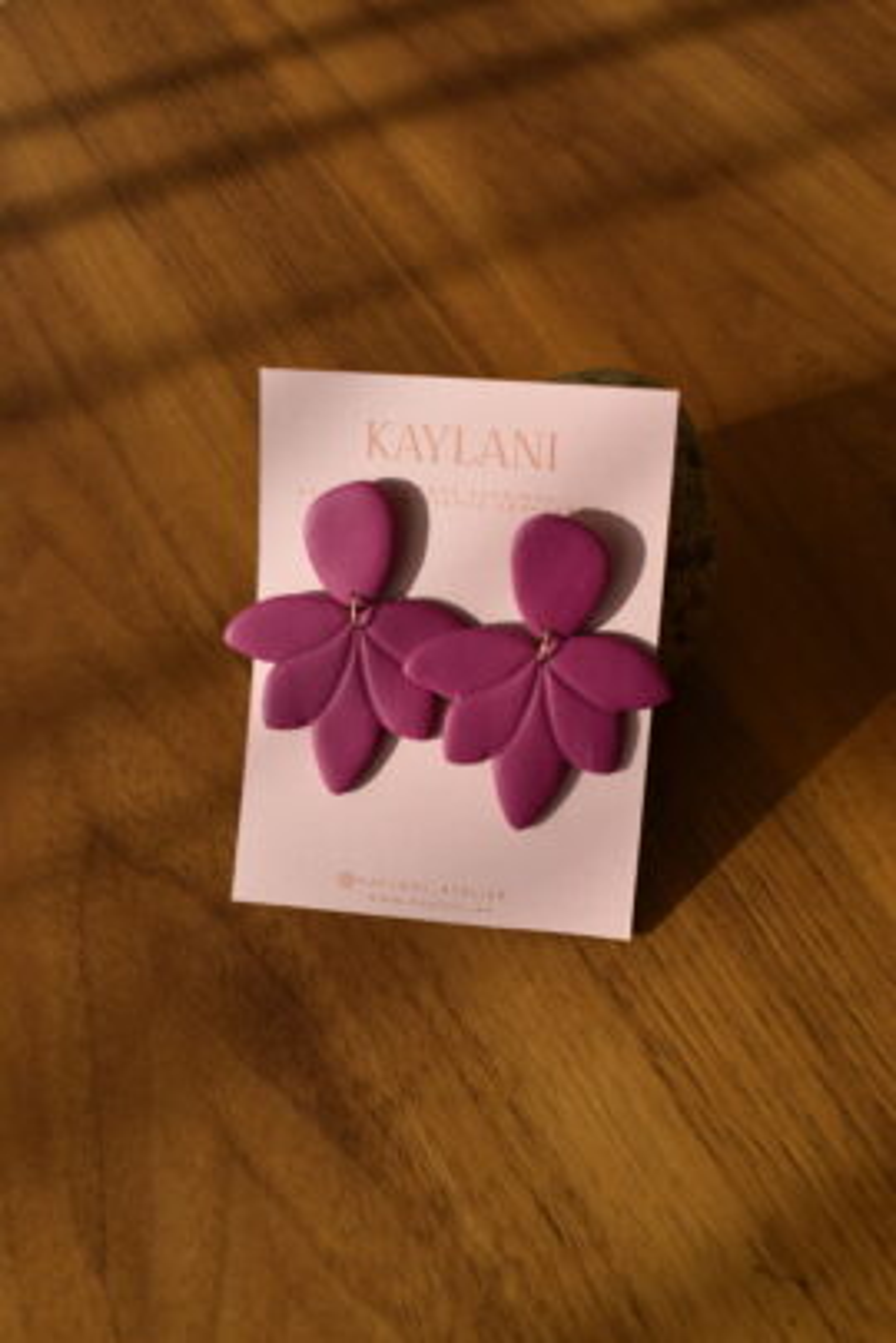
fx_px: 1344
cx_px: 448
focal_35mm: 36
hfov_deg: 36.9
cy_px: 672
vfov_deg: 53.1
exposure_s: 1/400
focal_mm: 24
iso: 200
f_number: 8
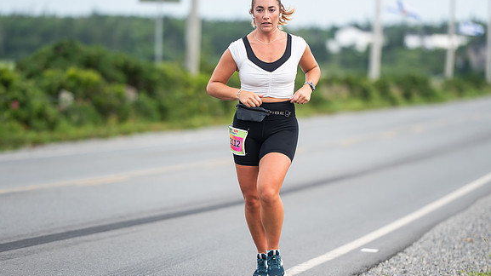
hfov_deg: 8.9
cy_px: 150
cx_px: 245
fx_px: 3162
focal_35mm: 243
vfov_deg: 5.0
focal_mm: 200
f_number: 4.5
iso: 500
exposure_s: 1/800
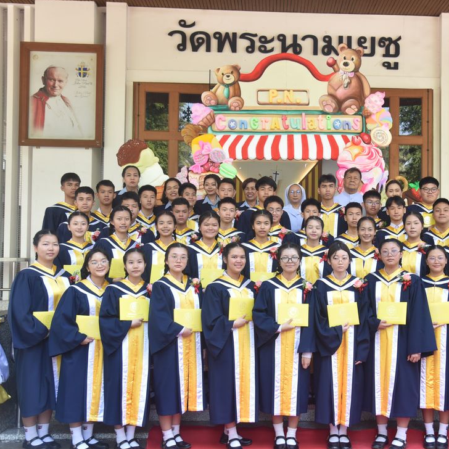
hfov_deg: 39.5
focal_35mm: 42
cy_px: 229
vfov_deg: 40.0
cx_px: 303
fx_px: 616
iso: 500
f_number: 4
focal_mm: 32
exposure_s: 1/80
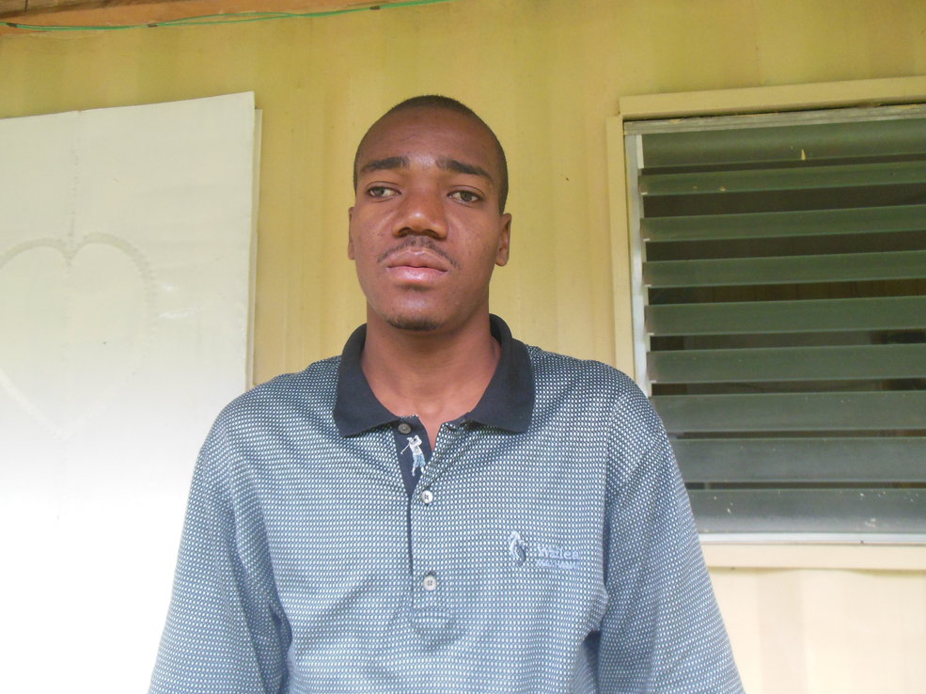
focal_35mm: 26
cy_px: 351
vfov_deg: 53.0
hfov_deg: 67.3
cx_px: 466
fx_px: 695
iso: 400
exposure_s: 1/60
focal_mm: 4.5
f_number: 3.2
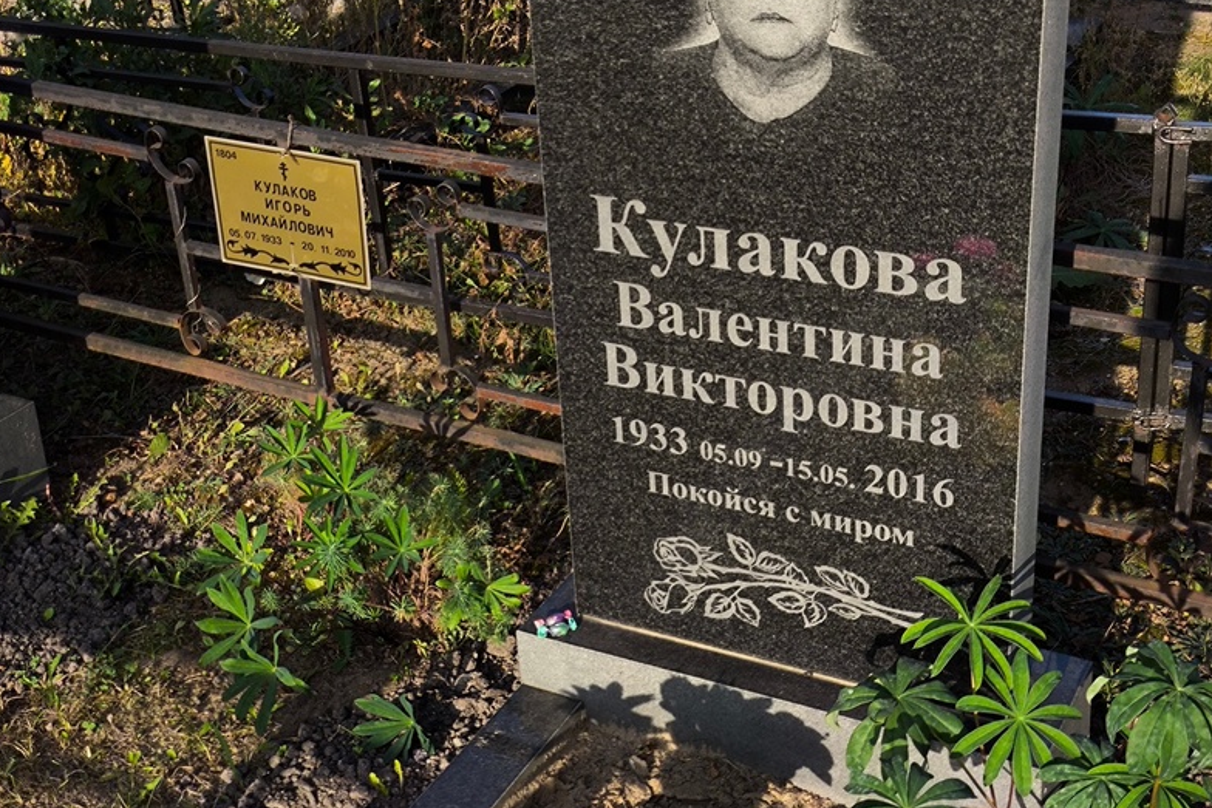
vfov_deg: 25.5
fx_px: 1785
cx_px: 599
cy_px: 372
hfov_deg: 37.5
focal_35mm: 53
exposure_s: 1/227
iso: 50
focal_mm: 4.71
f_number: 1.7
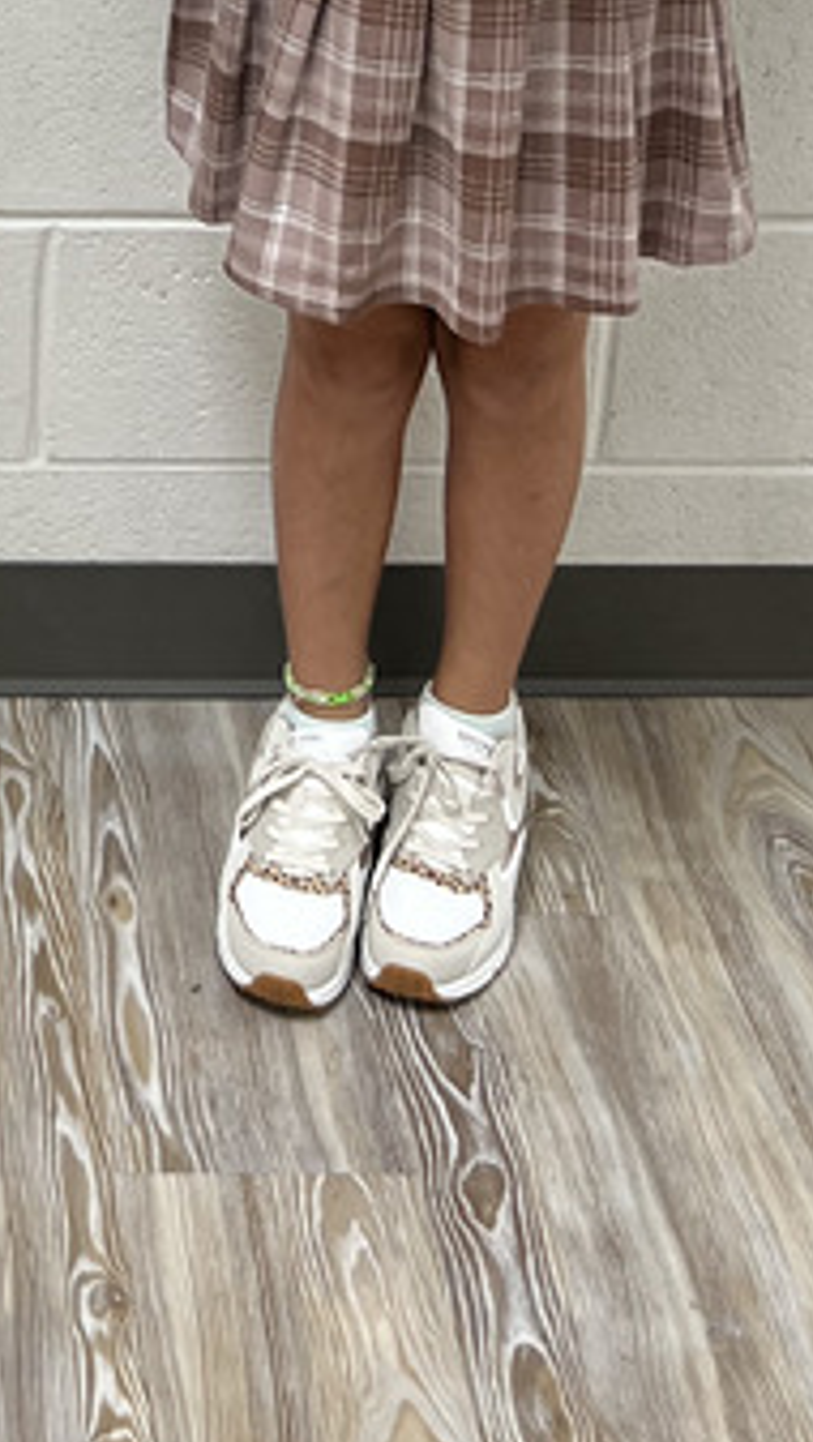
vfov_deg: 22.3
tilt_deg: -20.3
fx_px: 3290
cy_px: -415
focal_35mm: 86
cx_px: -304
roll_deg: -0.1
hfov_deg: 13.5
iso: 100
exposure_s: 1/120
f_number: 1.5
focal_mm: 5.7
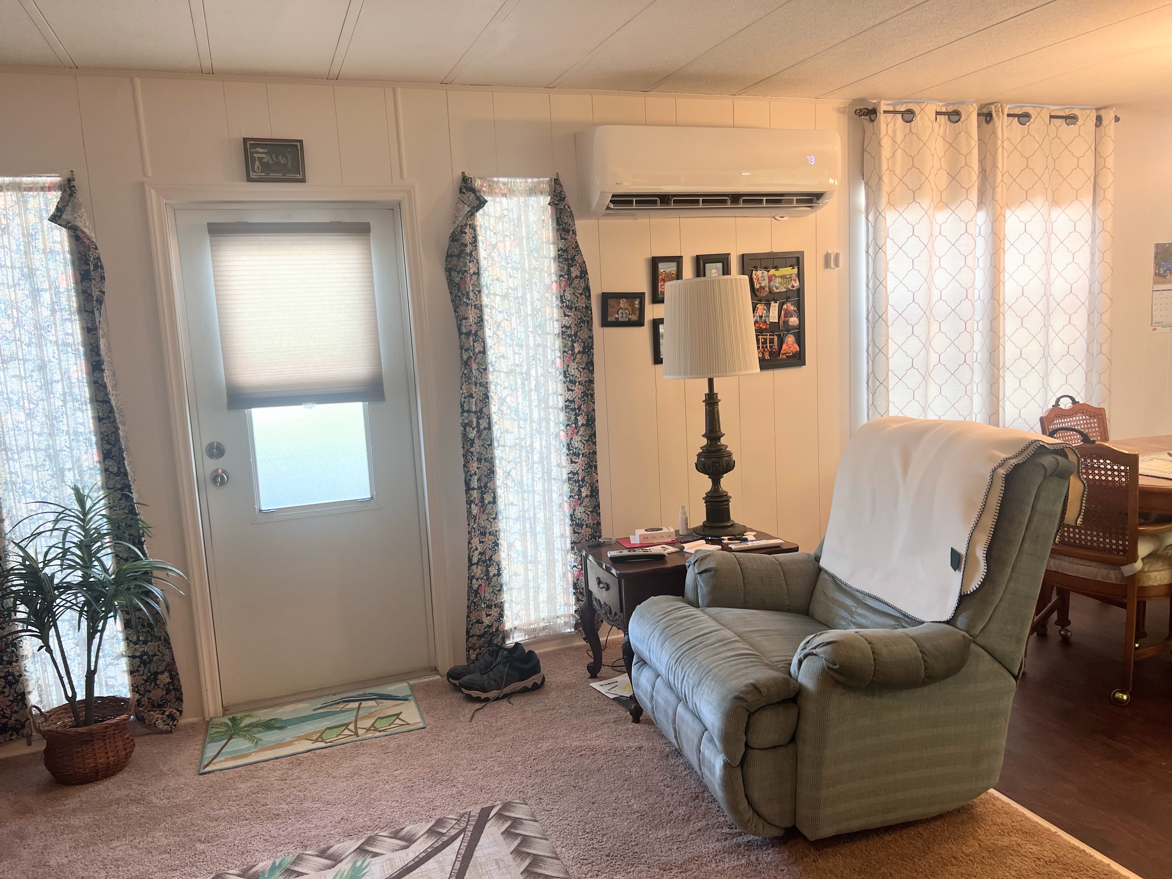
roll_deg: +2.6
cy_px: 440
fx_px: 880
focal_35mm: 26
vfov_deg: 53.1
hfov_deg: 67.3
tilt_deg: -8.2
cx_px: 586
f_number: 1.5
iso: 80
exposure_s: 1/60
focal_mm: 5.7
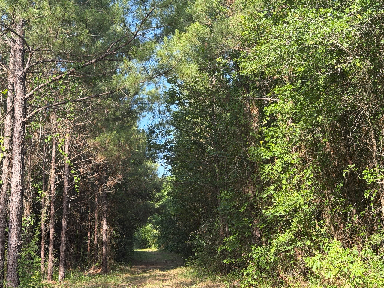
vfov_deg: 30.3
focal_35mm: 48
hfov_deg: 39.7
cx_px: 192
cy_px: 144
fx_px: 532
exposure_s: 1/706
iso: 80
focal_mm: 6.76
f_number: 1.78
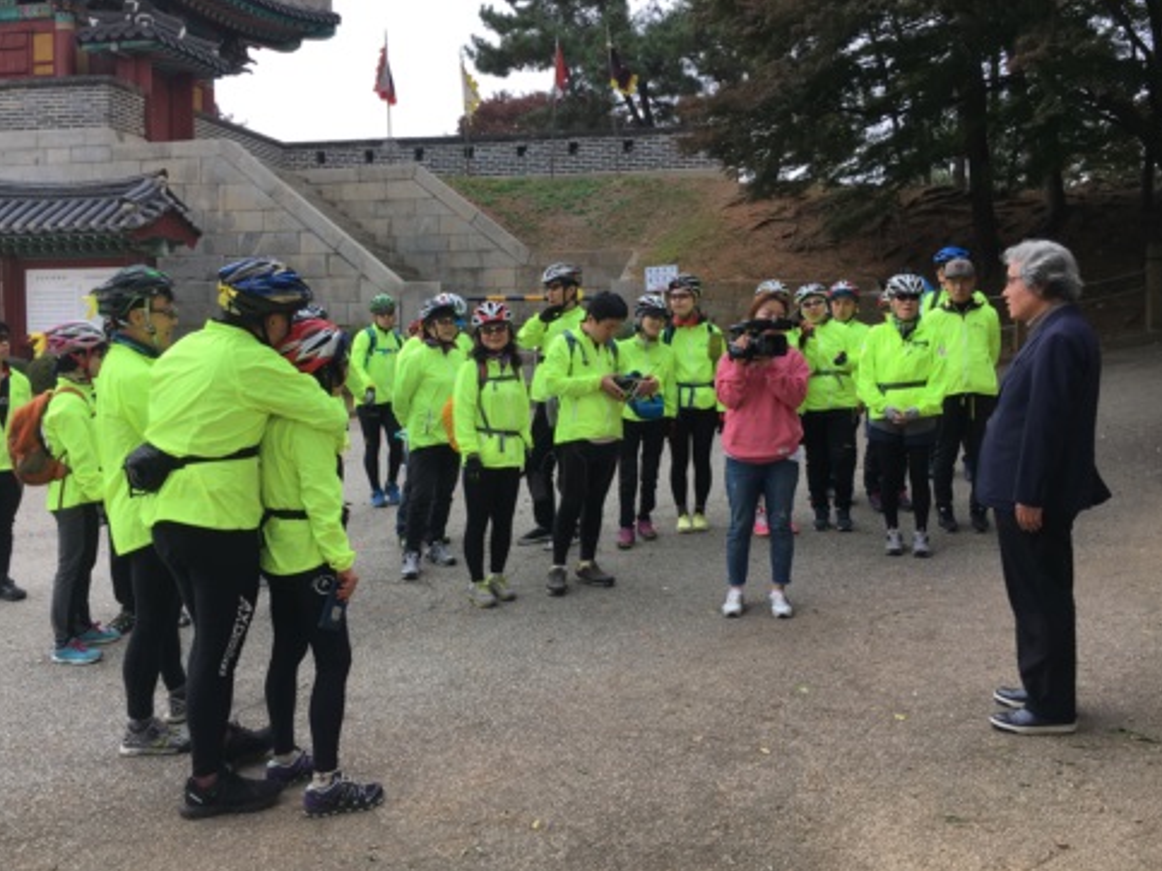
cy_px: 402
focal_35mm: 32
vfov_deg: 44.1
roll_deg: +0.3
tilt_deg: -4.1
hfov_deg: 56.8
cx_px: 550
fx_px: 1074
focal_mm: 4.15
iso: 25
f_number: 2.2
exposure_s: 1/237
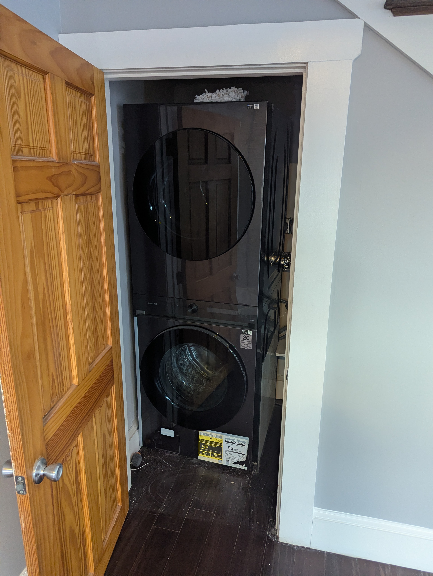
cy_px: 288
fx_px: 399
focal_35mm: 24
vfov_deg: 71.5
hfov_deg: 56.9
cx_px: 216
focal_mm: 6.81
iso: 711
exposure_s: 1/110
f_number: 1.85
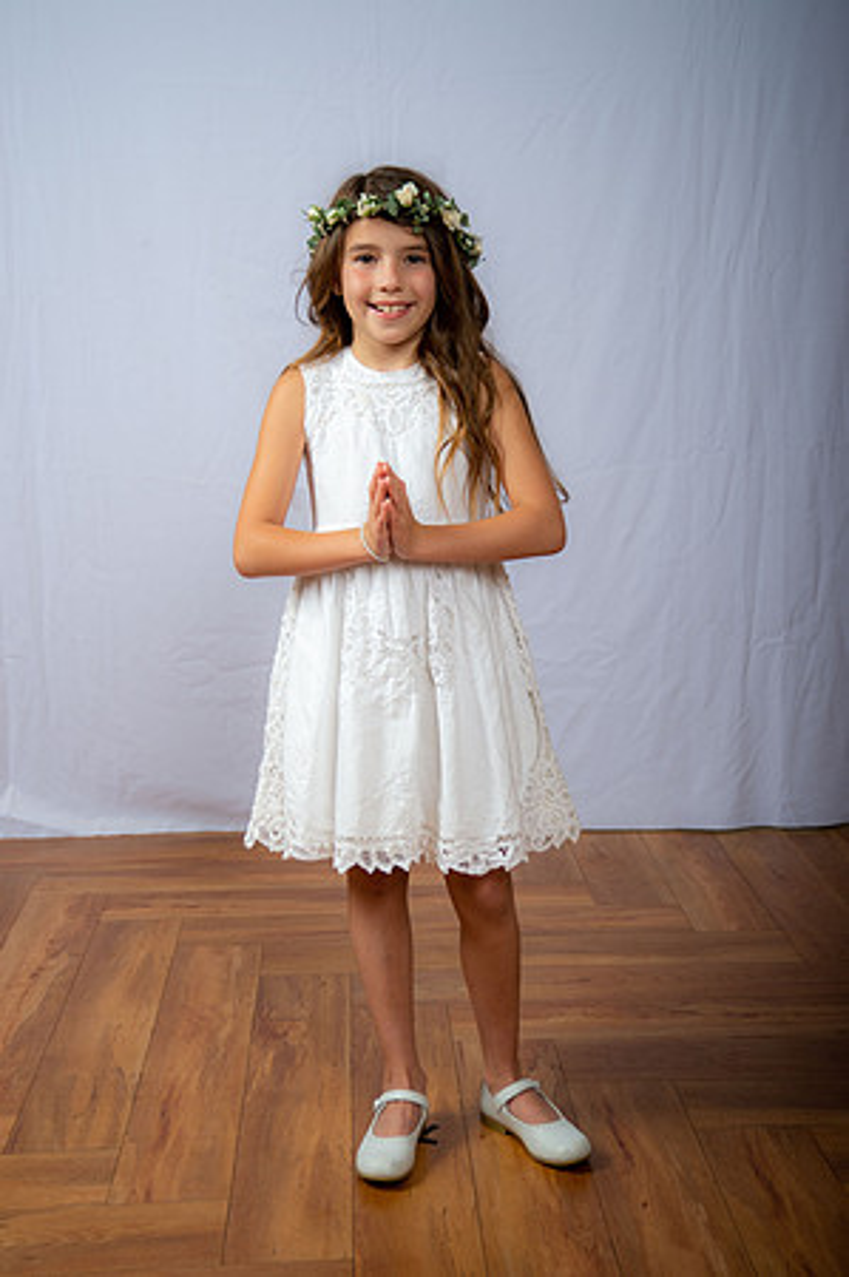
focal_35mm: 52
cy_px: 638
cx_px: 424
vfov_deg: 38.2
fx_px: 1844
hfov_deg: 25.9
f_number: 5.6
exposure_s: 1/200
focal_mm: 52
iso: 250
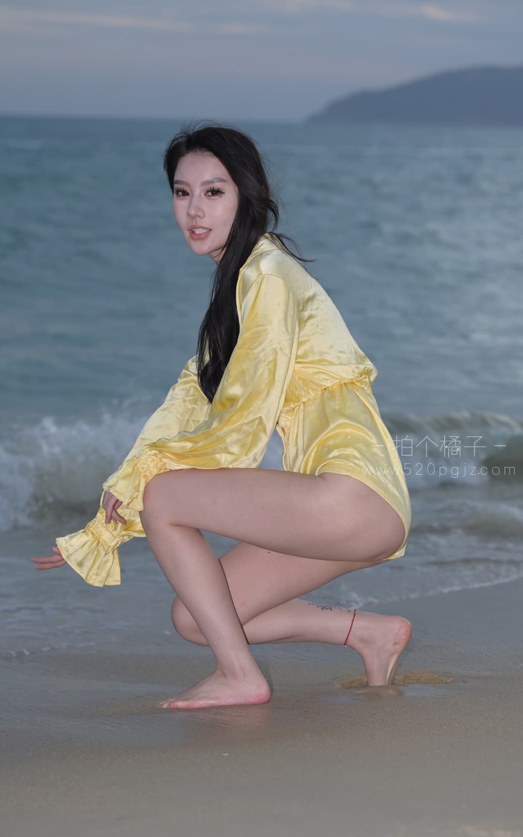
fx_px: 2441
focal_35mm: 107
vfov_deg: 19.5
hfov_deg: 12.2
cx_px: 256
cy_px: 432
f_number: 5
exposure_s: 1/250
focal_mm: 101
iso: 200
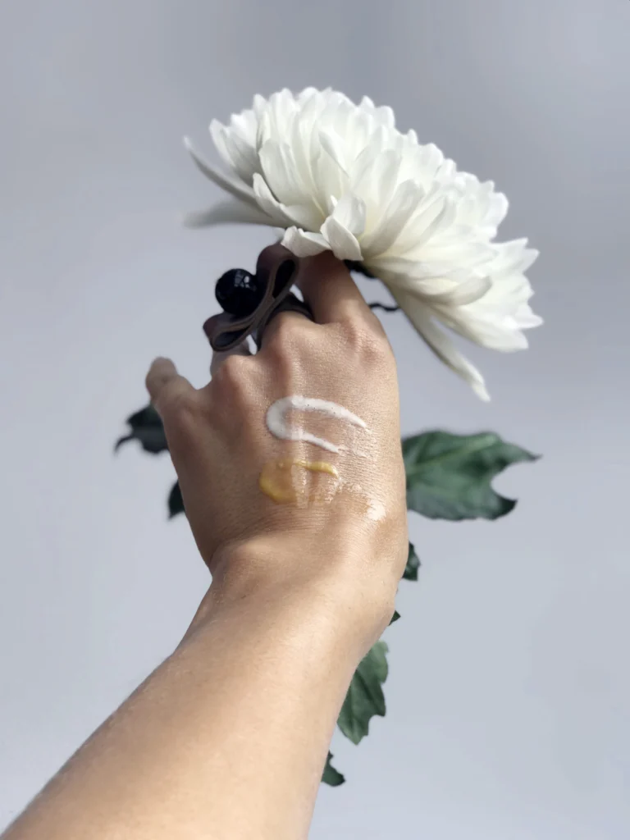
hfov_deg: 25.7
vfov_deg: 33.8
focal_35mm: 57
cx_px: 315
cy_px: 420
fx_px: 1383
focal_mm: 6.6
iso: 20
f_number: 2.8
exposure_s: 1/227
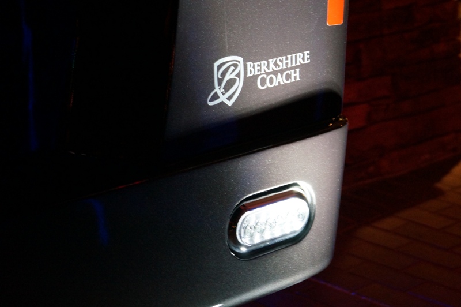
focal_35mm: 98
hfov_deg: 20.9
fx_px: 1247
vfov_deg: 14.0
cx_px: 230
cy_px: 154
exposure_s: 1/13
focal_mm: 65
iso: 3200
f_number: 5.6
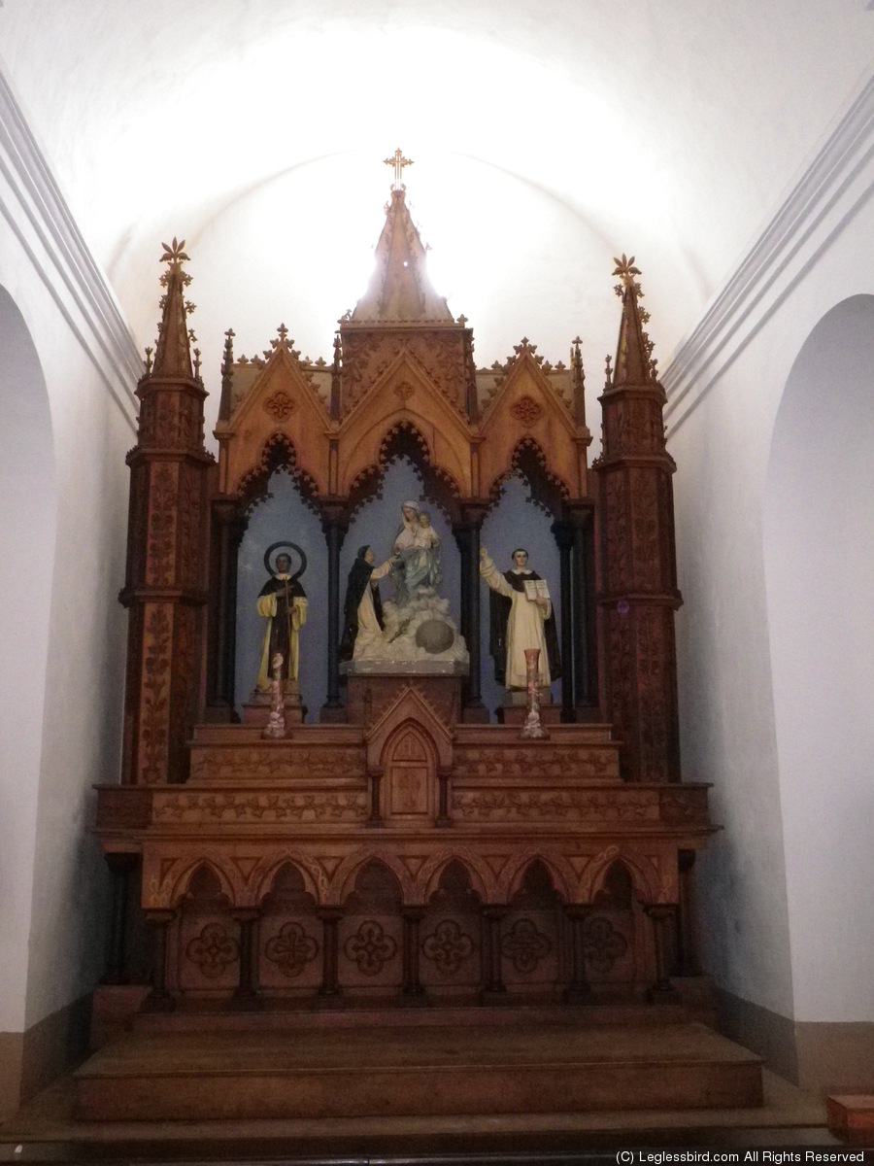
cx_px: 437
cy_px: 583
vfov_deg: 54.0
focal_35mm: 34
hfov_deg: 41.8
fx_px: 1145
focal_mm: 6.1
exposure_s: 1/50
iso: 800
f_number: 3.5
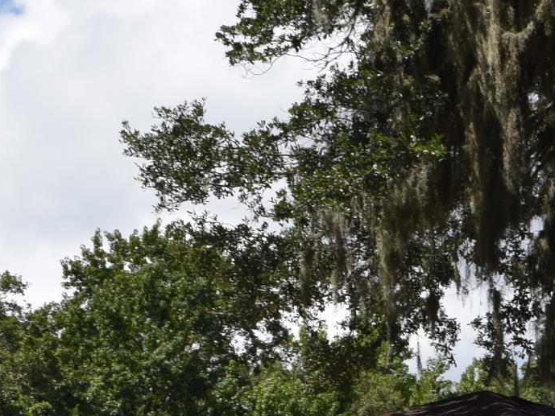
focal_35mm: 113
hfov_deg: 15.7
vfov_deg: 12.2
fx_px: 1812
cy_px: 714
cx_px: 883
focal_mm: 18
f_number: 9
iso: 100
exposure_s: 1/200
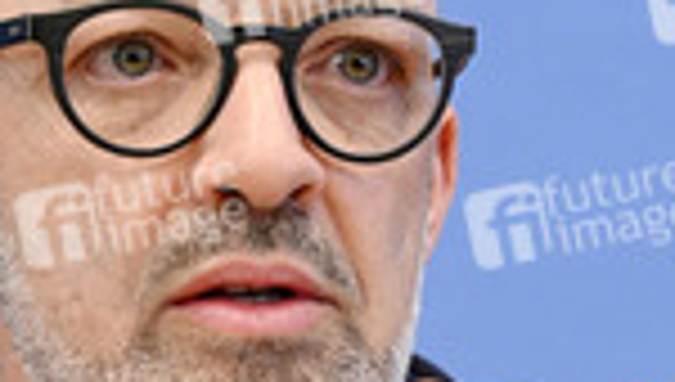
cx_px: 191
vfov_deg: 3.0
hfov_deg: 5.3
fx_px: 7316
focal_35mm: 408
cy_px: 328
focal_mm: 130
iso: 3200
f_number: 5
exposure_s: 1/640
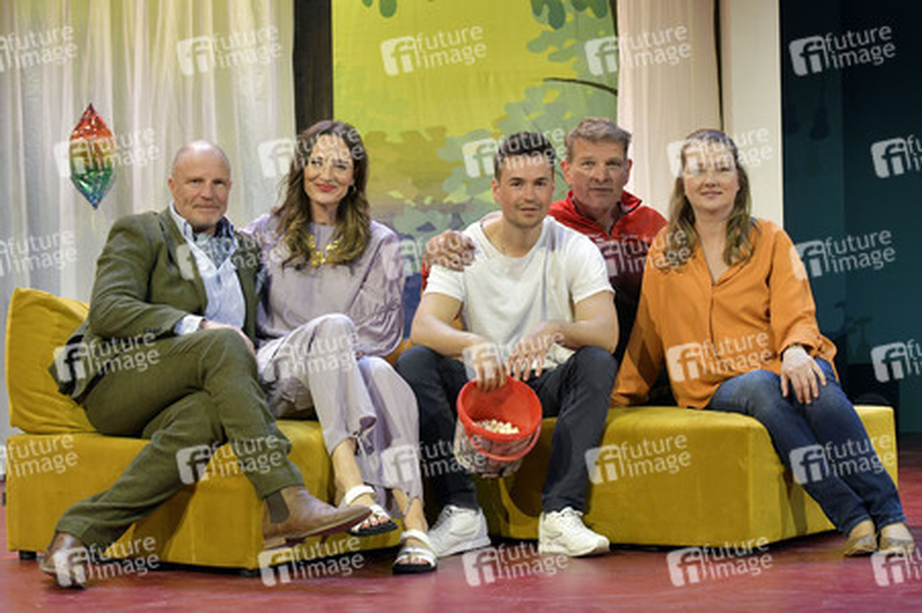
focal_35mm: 70
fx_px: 1791
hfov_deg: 28.9
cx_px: 461
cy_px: 306
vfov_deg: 19.4
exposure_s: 1/250
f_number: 7.1
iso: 3200
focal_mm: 70
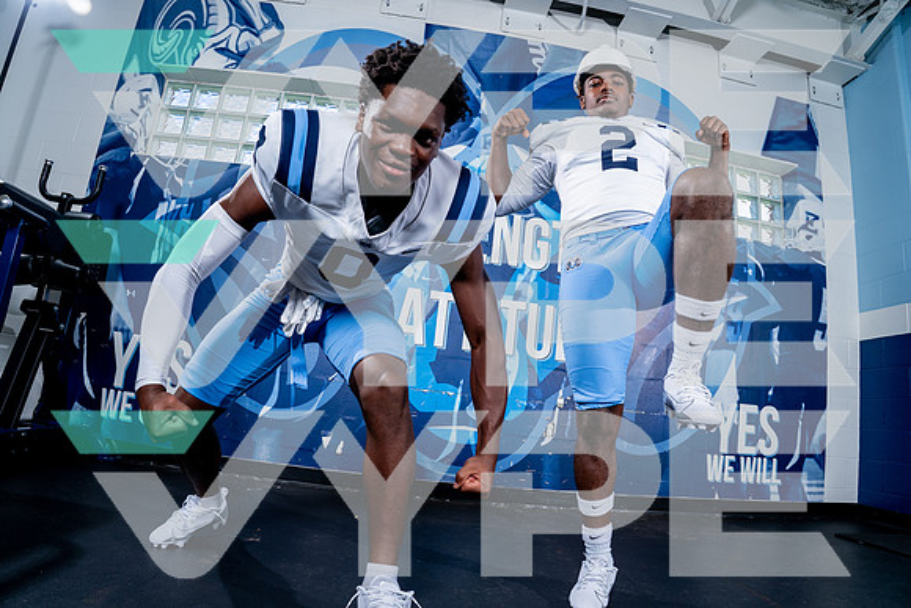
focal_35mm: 21
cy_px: 304
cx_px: 456
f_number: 5.6
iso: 100
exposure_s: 1/250
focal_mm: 20
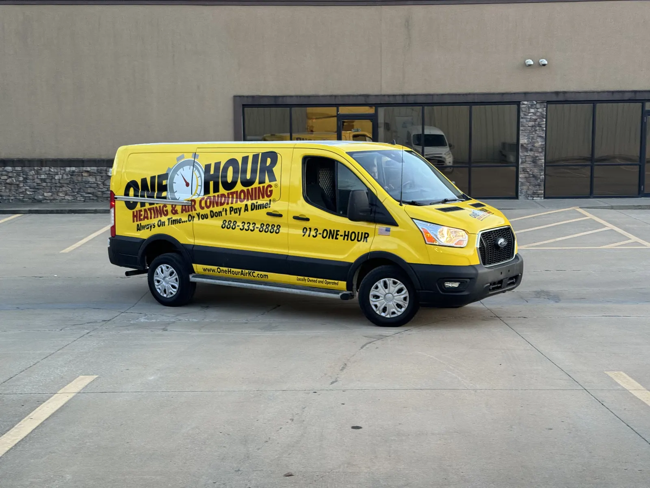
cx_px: 325
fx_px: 901
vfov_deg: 30.3
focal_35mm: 48
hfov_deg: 39.7
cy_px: 244
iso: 100
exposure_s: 1/70
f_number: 1.78
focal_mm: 6.86
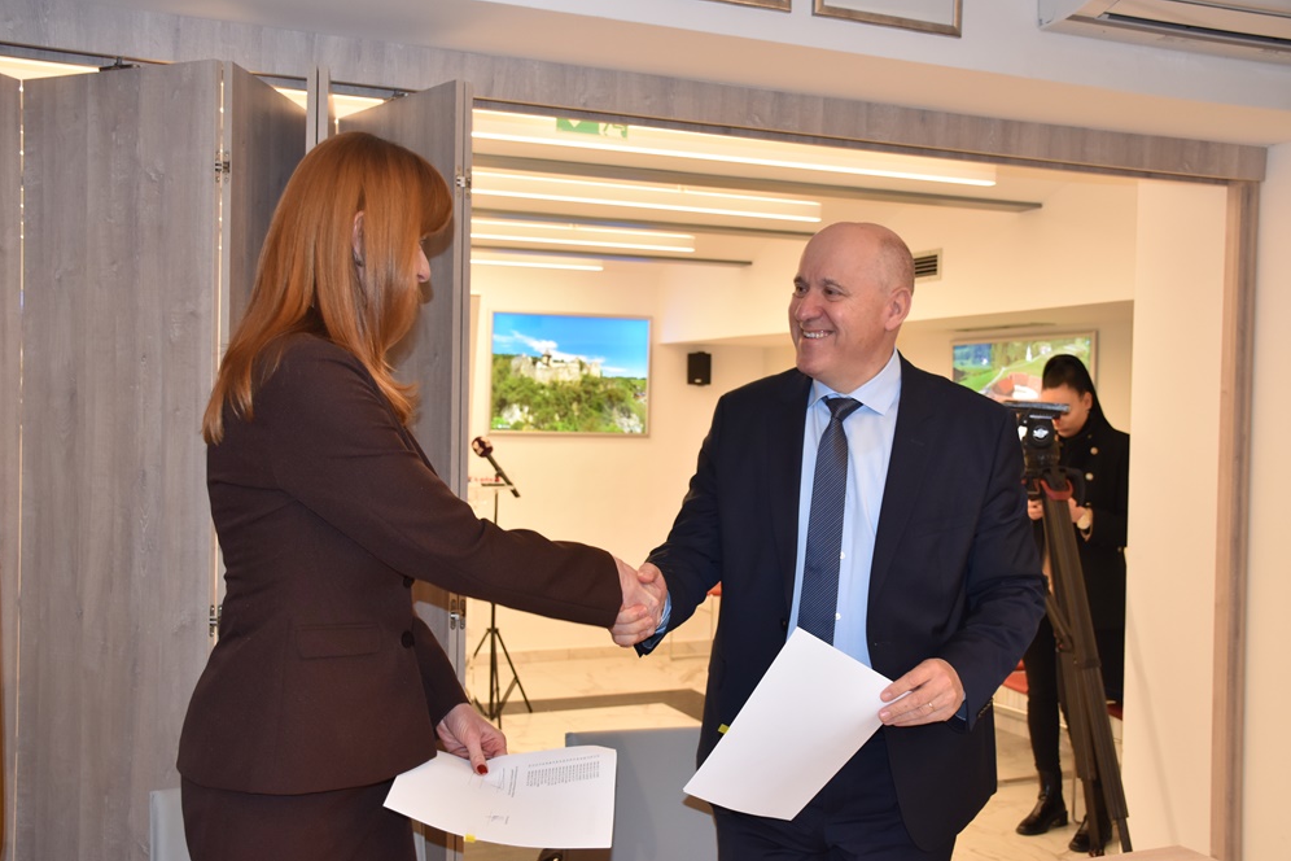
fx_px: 1327
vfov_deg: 35.9
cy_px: 442
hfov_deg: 51.9
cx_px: 636
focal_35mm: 37
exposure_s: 1/200
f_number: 5
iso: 720
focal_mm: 24
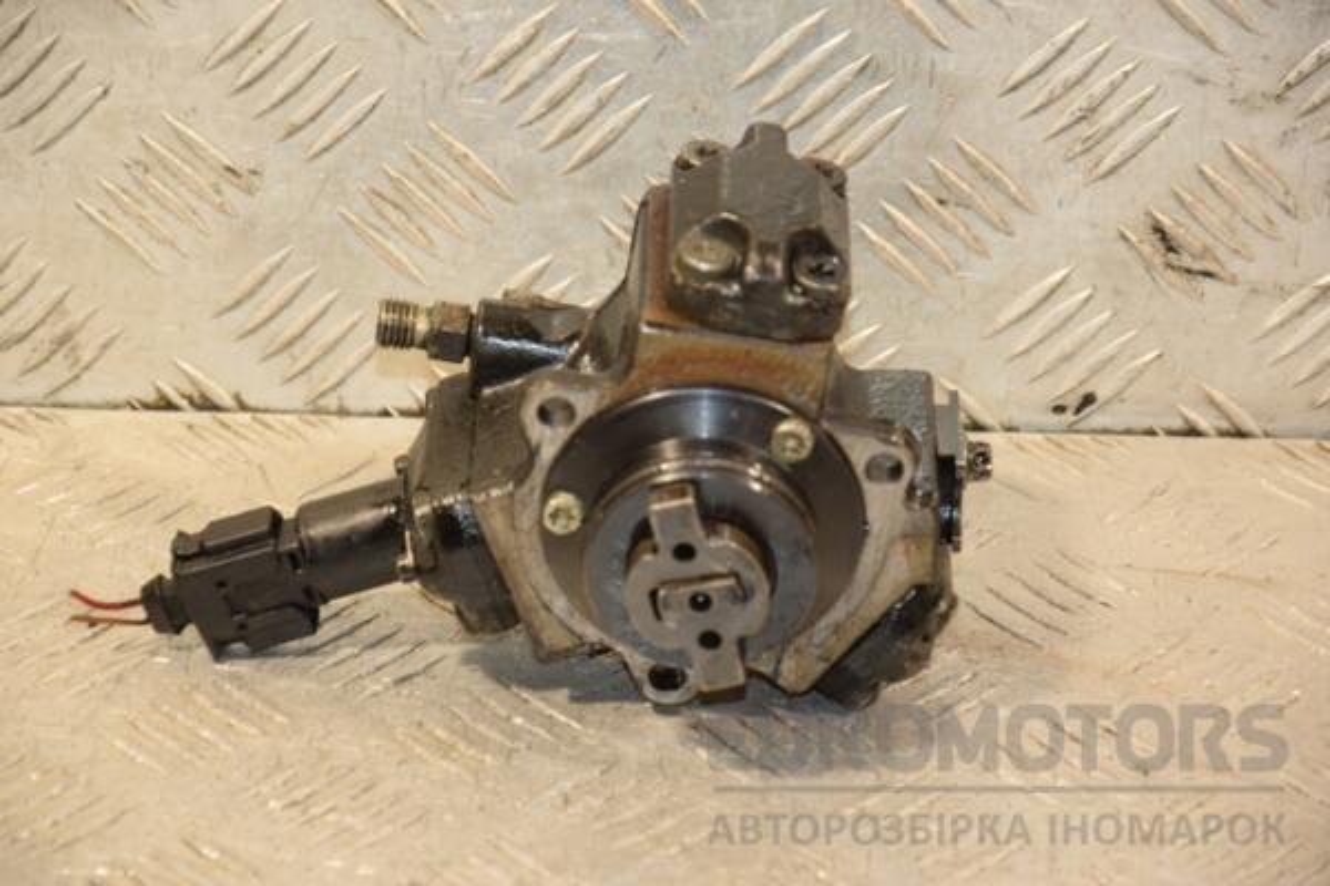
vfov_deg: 9.3
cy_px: 443
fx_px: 5430
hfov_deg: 14.0
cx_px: 665
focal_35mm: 147
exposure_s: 1/100
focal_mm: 98
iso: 800
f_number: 5.6
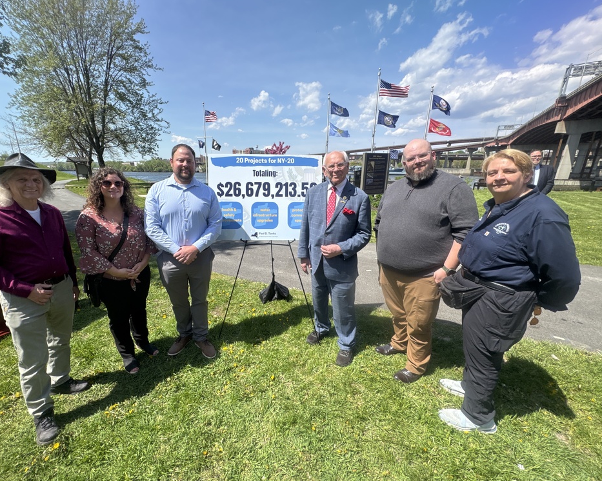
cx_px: 274
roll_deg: +0.8
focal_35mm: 15
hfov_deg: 96.6
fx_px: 267
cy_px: 246
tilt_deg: -16.7
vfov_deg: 84.0
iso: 40
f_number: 2.2
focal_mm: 2.22
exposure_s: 1/1346
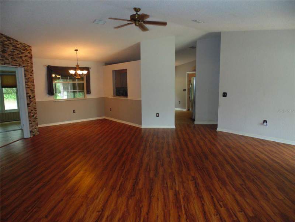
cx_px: 148
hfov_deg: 76.4
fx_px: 187
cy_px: 111
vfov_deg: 61.1
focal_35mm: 22
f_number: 3.1
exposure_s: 1/30
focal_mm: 4
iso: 200
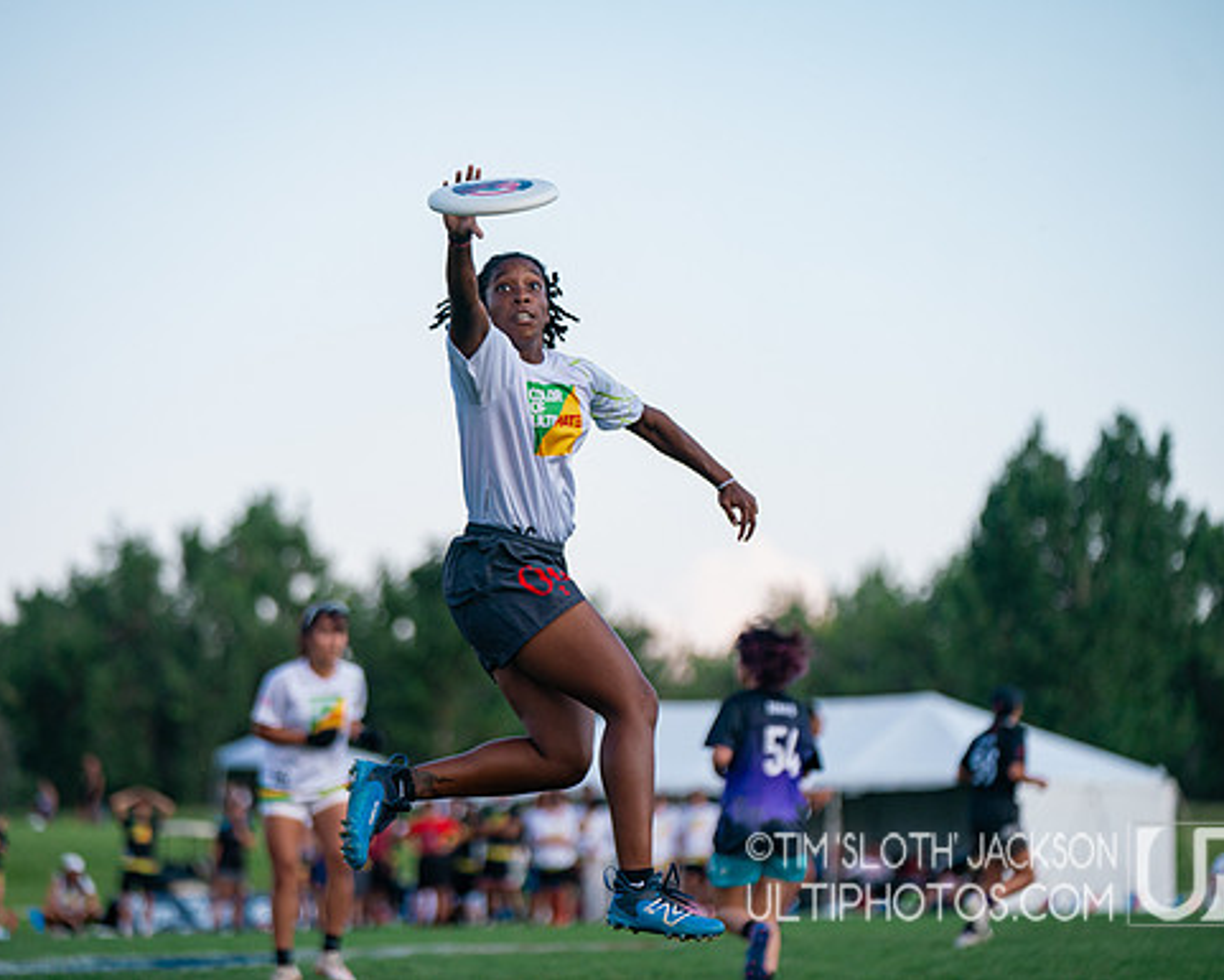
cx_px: 585
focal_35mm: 155
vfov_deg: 10.0
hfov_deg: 12.4
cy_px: 490
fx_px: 5616
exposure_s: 1/2500
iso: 500
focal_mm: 137
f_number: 2.8
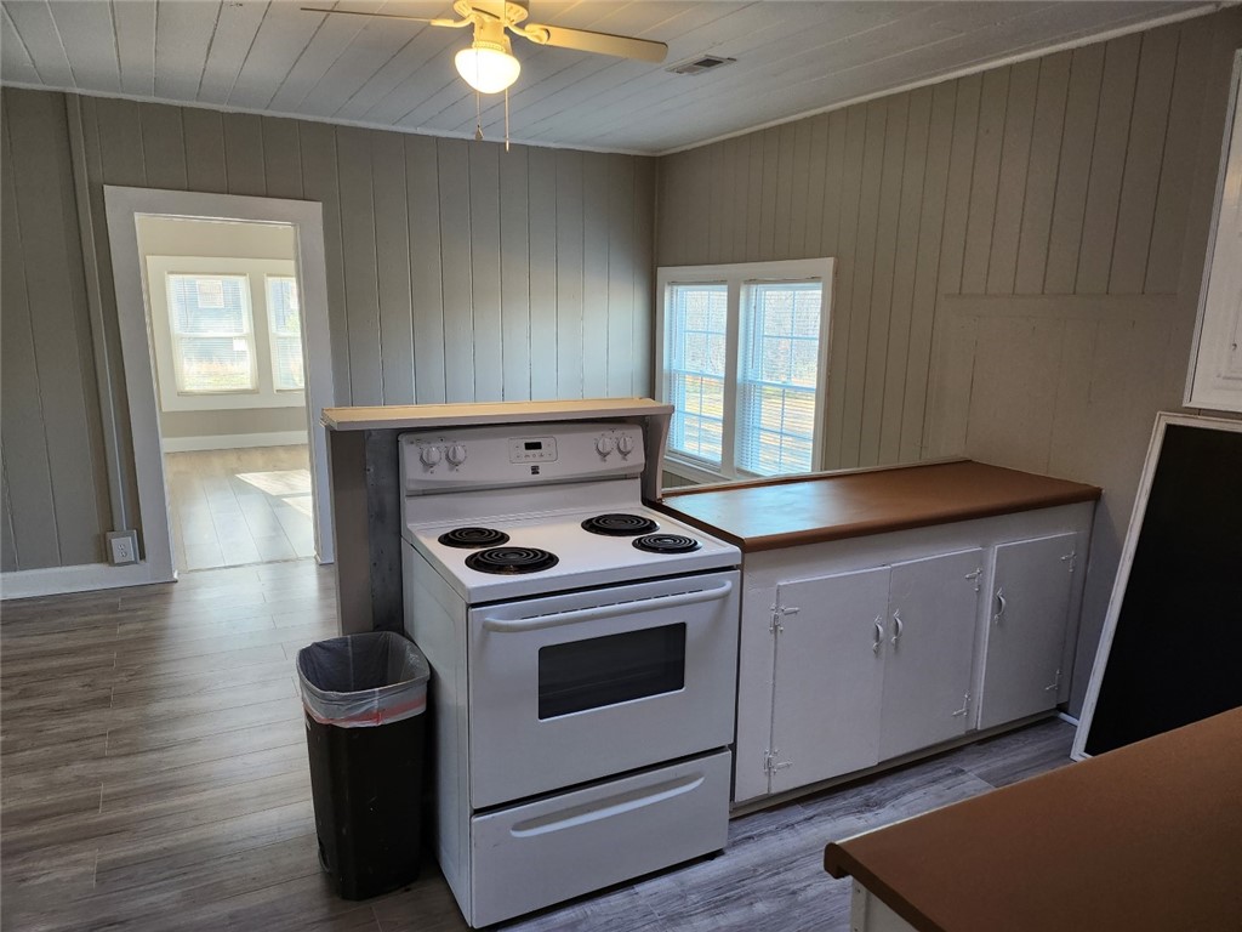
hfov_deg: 71.6
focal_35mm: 24
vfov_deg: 56.8
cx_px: 621
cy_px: 466
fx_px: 861
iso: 320
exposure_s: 1/120
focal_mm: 5
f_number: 1.8
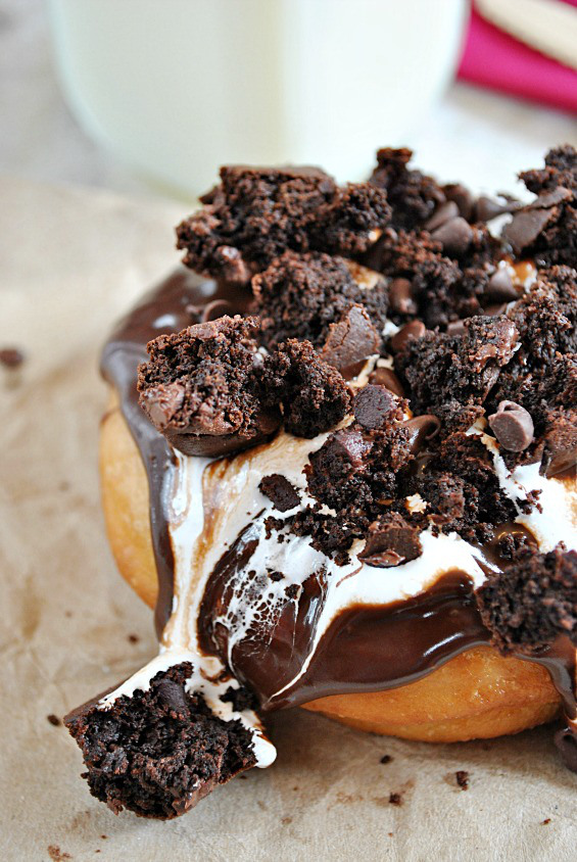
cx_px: 288
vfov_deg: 35.0
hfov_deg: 23.8
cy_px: 431
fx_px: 1366
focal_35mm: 57
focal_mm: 38
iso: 320
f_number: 5
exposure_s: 1/30
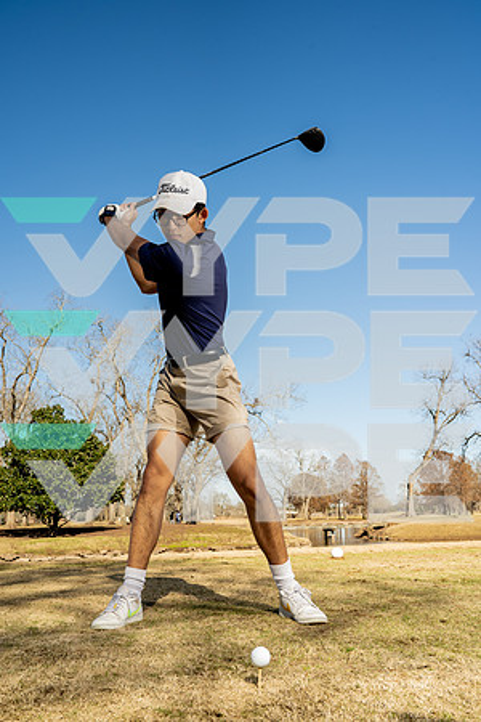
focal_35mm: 35
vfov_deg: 54.4
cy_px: 361
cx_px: 240
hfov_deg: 37.9
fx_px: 701
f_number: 8
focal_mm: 35
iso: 200
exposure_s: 1/250
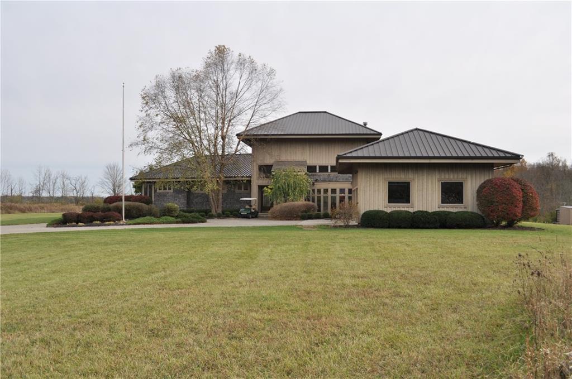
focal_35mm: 30
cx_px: 286
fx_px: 476
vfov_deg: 43.5
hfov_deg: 62.0
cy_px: 190
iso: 200
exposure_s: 1/320
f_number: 6.3
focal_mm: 20
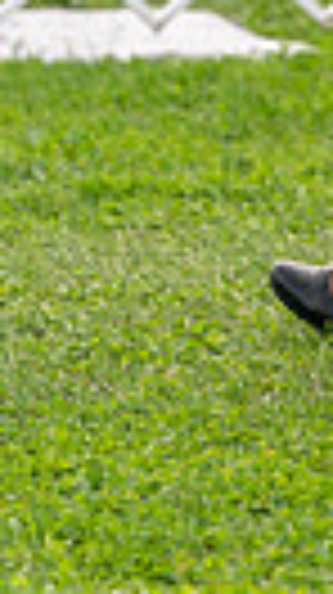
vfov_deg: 2.5
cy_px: -218
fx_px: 13330
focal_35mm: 847
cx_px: 477
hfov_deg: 1.4
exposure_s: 1/1250
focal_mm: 184
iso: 320
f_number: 3.5
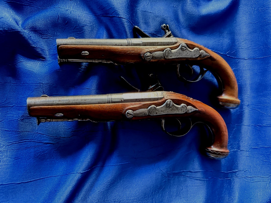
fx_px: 188
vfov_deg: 56.8
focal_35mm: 24
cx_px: 136
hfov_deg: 71.6
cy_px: 102
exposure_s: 1/45
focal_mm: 6.76
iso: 800
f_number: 1.78
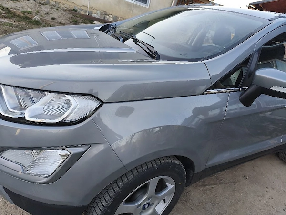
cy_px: 108
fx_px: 190
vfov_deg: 58.9
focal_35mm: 23
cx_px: 143
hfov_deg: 73.9
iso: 50
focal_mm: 6.14
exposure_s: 1/114
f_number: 1.65
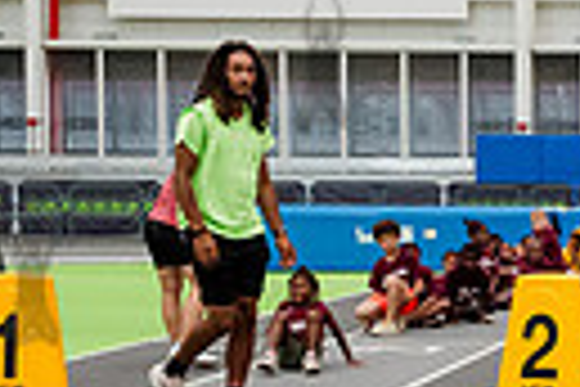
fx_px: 1885
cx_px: 899
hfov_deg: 15.9
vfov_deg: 11.7
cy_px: 268
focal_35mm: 117
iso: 6400
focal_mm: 26
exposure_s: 1/1000
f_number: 4
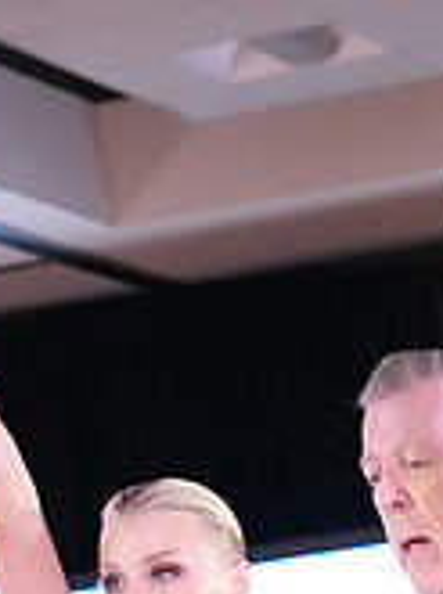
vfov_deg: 7.1
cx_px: 358
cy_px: 1040
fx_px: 4642
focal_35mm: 271
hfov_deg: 5.5
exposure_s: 1/250
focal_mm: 80
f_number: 6.3
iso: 8000
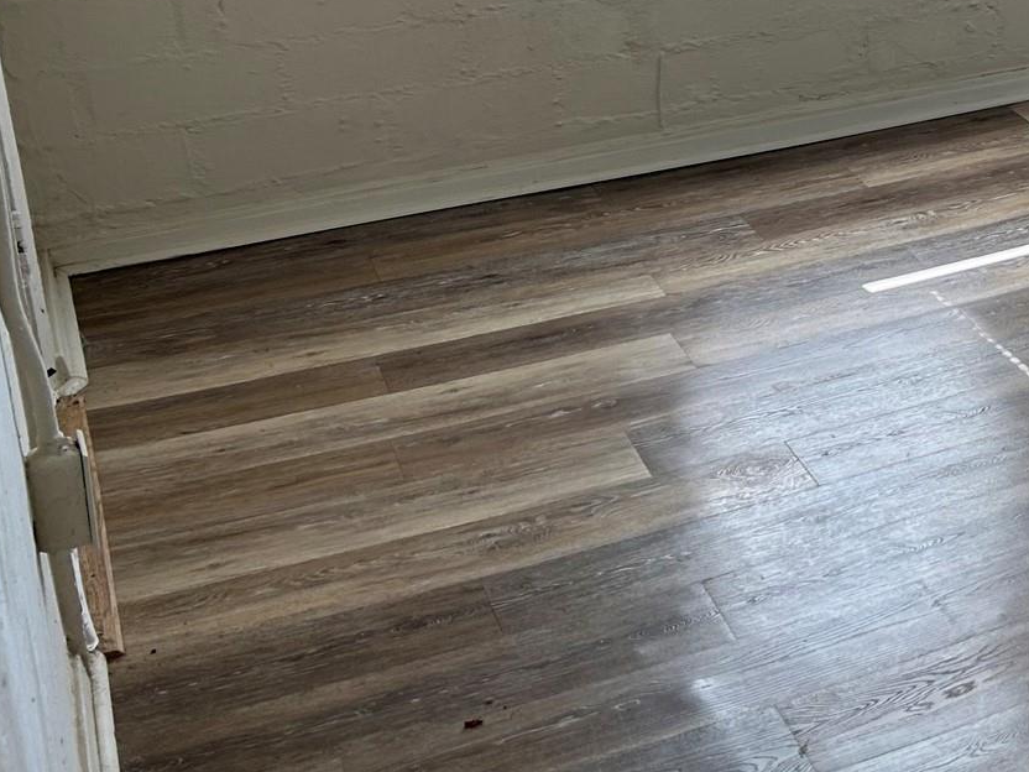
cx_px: 1254
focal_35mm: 64
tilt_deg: -15.6
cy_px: -38
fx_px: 1902
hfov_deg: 26.6
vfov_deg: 21.9
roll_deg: +0.1
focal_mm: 5.7
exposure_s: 1/161
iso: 50
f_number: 1.5
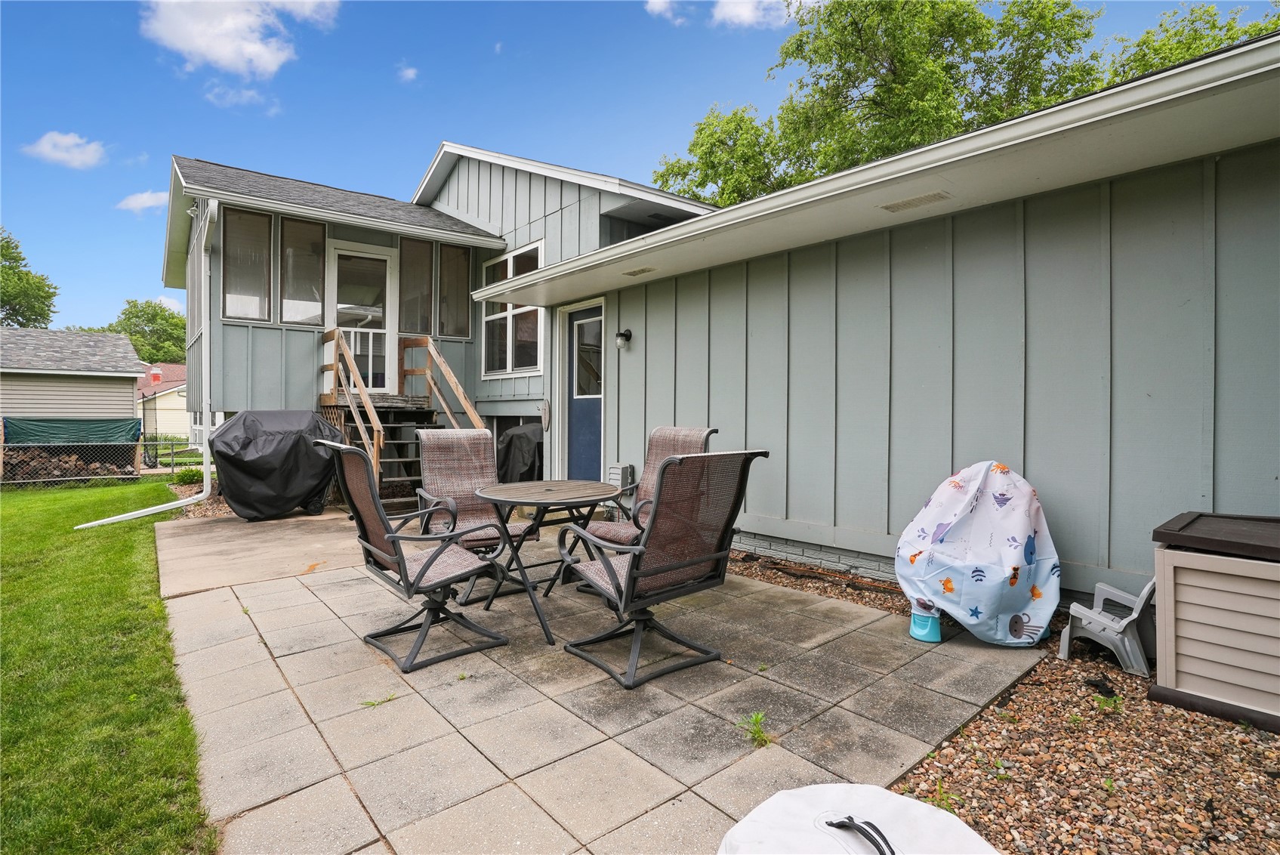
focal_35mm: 17
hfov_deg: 93.2
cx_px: 640
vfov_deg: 70.5
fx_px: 605
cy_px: 428
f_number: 9
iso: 400
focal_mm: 17
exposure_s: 1/160
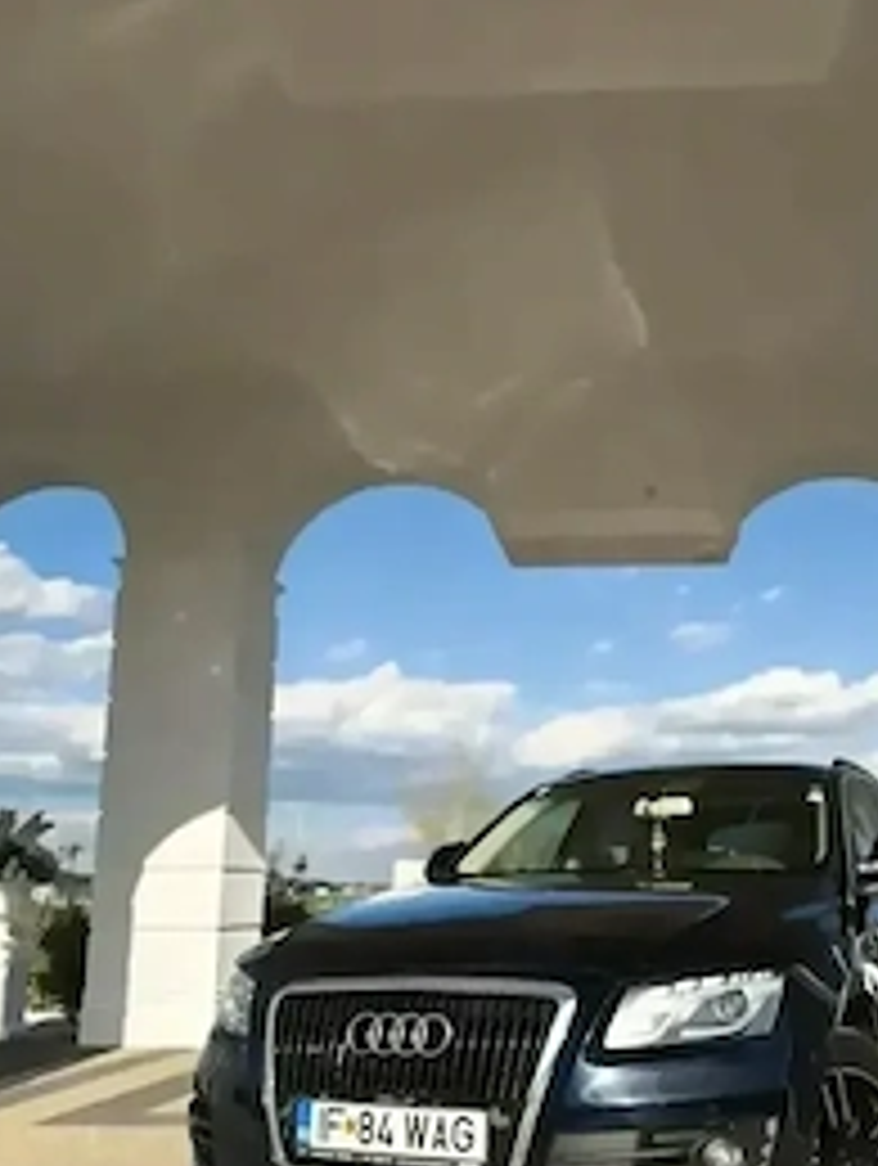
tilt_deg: +10.4
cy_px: 657
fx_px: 1248
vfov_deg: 50.0
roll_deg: -0.3
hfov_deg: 38.1
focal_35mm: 37
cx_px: 621
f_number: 1.78
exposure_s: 1/5319
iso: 80
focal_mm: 6.76
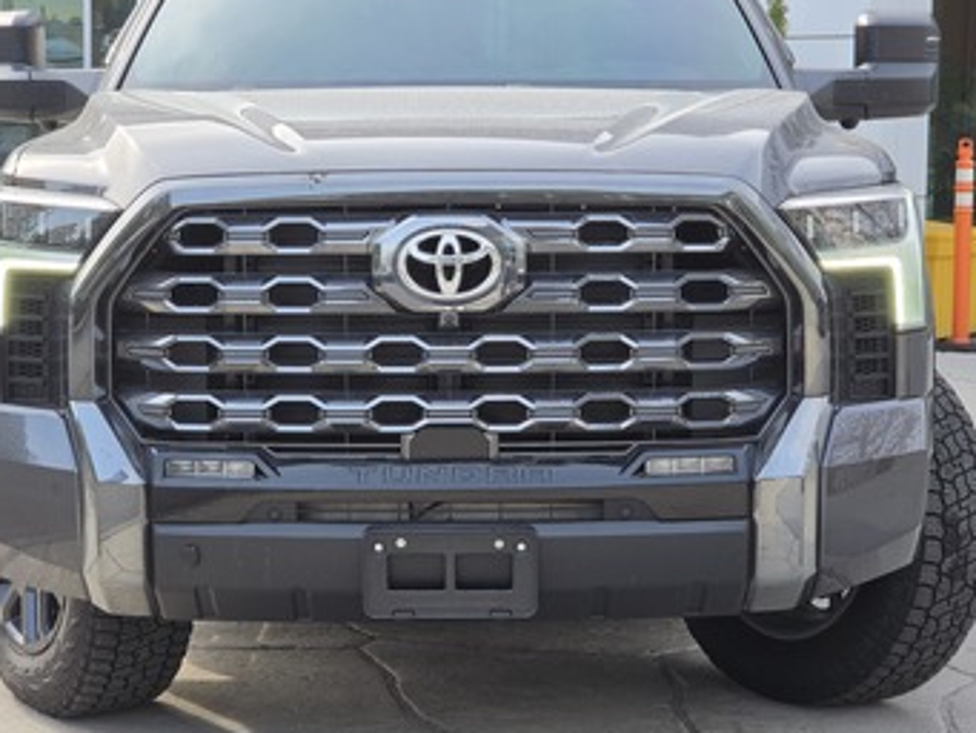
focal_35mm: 85
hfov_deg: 23.0
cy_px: 334
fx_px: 2397
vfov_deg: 17.4
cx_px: 472
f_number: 2.4
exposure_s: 1/229
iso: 25
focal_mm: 7
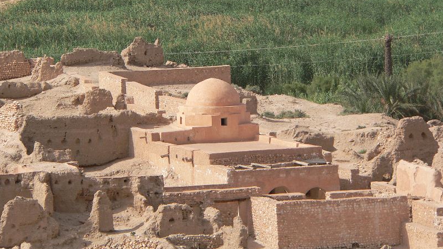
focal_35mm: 339
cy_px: 90
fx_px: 3981
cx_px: 221
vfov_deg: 3.6
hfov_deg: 6.4
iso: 80
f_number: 5.2
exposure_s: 1/500
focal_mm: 51.6
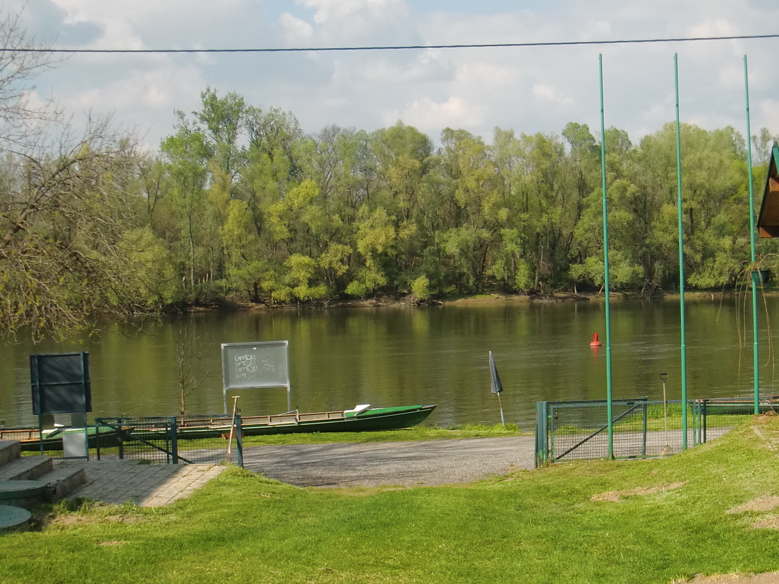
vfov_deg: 22.8
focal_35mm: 64
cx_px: 505
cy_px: 388
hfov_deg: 30.1
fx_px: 1440
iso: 64
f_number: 8.9
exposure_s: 1/125
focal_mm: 6.66
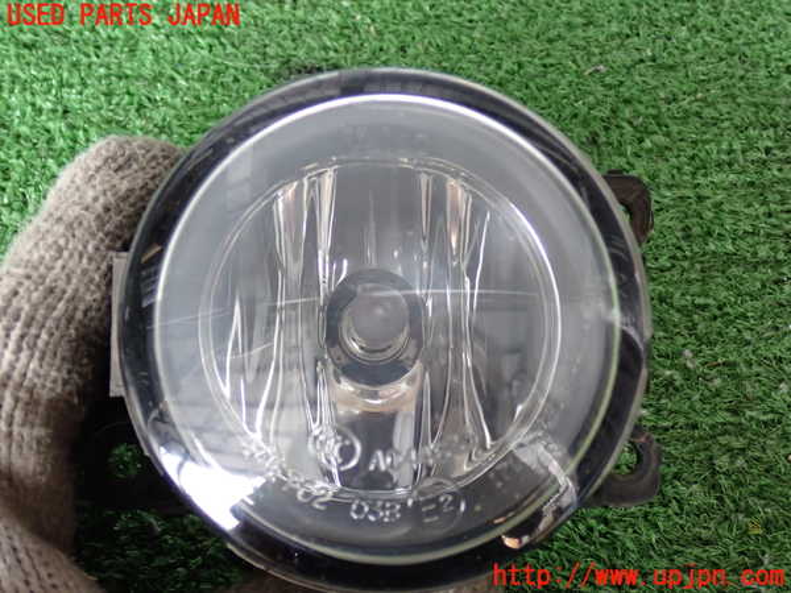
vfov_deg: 32.9
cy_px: 296
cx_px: 396
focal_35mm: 44
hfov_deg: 42.9
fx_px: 1005
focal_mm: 7.84
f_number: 2.9
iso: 400
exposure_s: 1/40
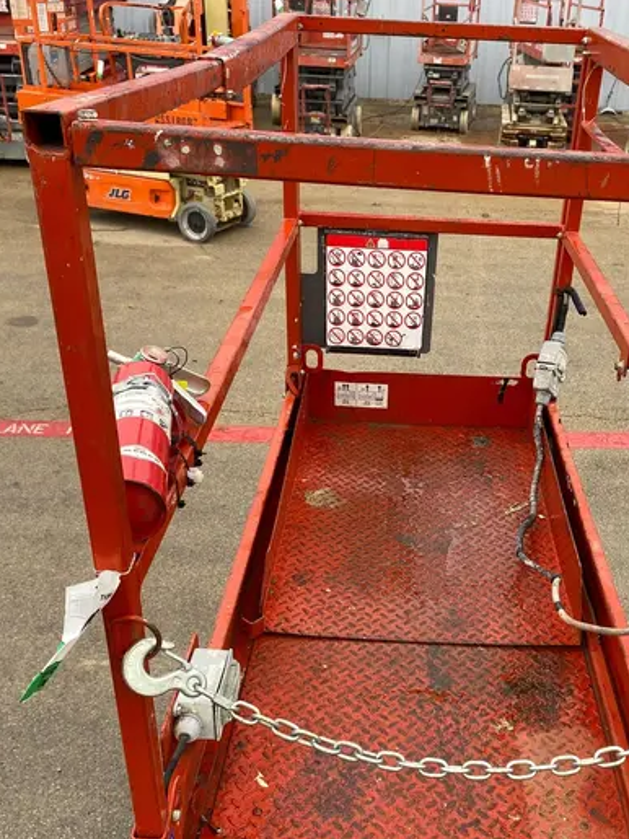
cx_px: 401
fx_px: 897
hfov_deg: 38.4
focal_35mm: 37
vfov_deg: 49.5
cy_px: 538
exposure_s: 1/121
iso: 64
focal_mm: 4.25
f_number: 1.8
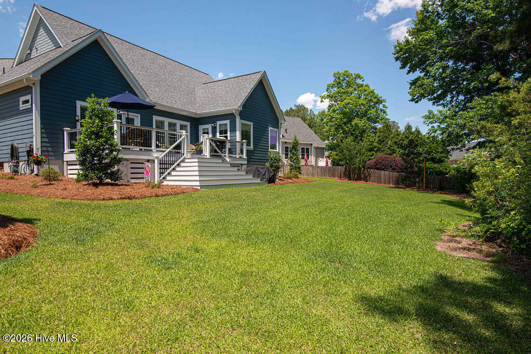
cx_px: 266
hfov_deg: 81.2
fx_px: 310
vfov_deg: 59.5
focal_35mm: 21
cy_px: 177
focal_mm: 21
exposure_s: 1/640
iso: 320
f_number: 8
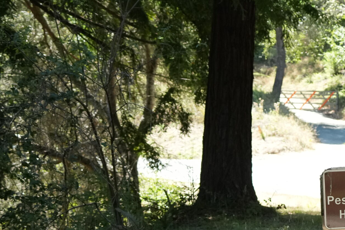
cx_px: 401
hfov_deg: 11.7
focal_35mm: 173
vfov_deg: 7.9
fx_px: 1657
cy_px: 263
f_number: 4.5
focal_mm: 50
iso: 1250
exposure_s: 1/800
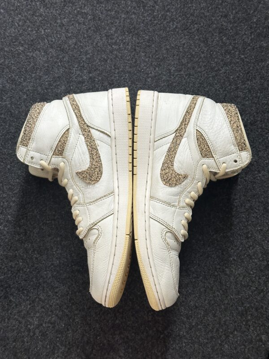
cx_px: 134
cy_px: 180
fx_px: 497
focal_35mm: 48
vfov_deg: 39.6
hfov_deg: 30.3
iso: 250
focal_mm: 6.86
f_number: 1.78
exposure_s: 1/60
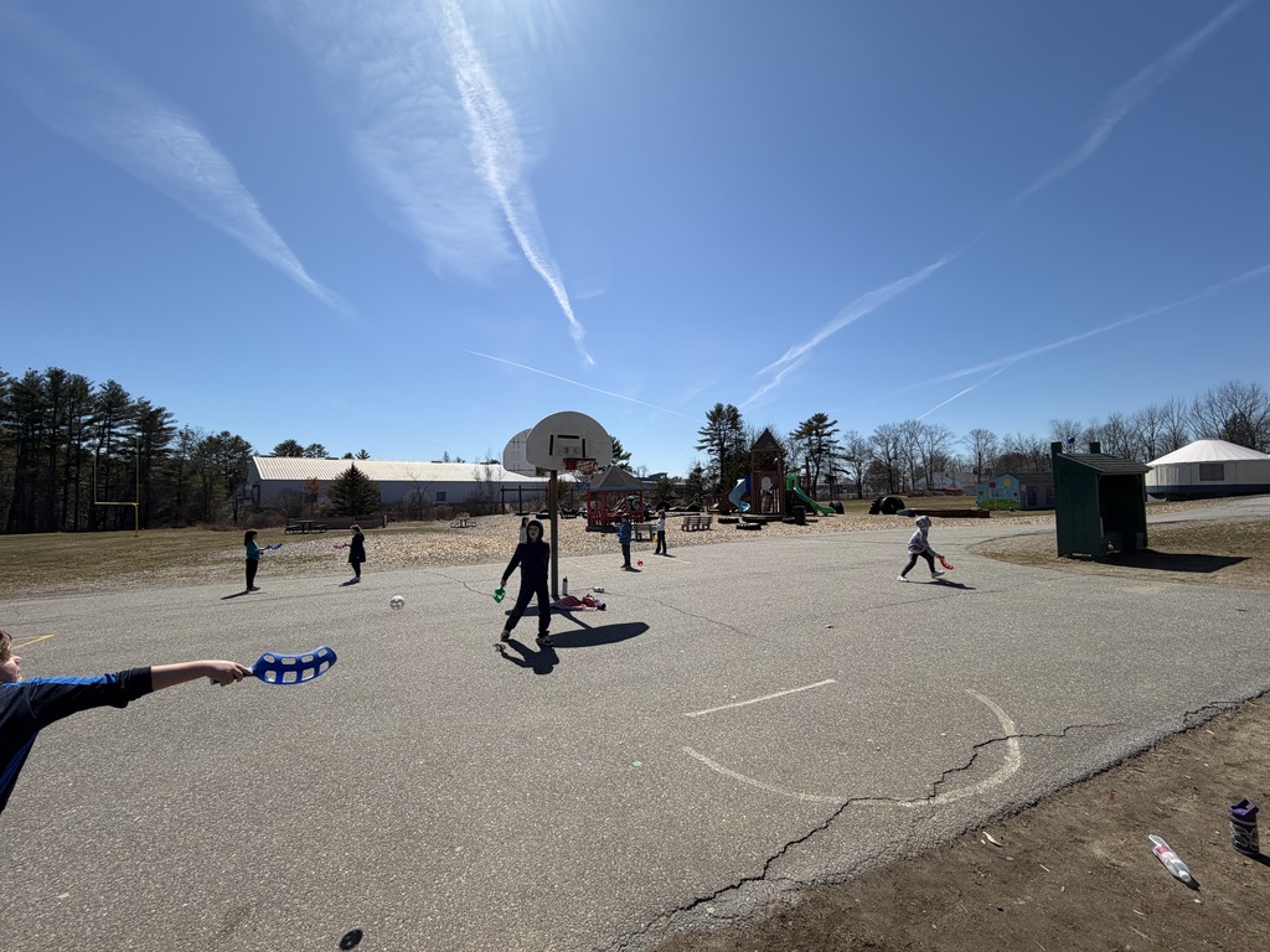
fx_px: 514
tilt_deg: +2.9
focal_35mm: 14
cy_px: 476
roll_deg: +1.2
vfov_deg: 85.7
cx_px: 635
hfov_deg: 102.1
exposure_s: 1/1368
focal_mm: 2.22
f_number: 2.2
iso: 20
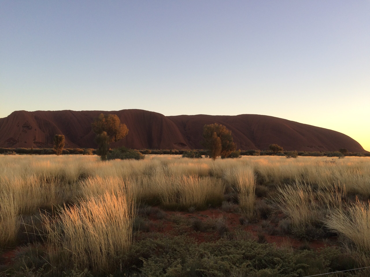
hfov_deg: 61.7
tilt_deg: +0.1
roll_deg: -0.6
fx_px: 310
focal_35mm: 29
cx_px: 185
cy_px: 138
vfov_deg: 48.2
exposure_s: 1/165
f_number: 2.2
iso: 32
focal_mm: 4.15
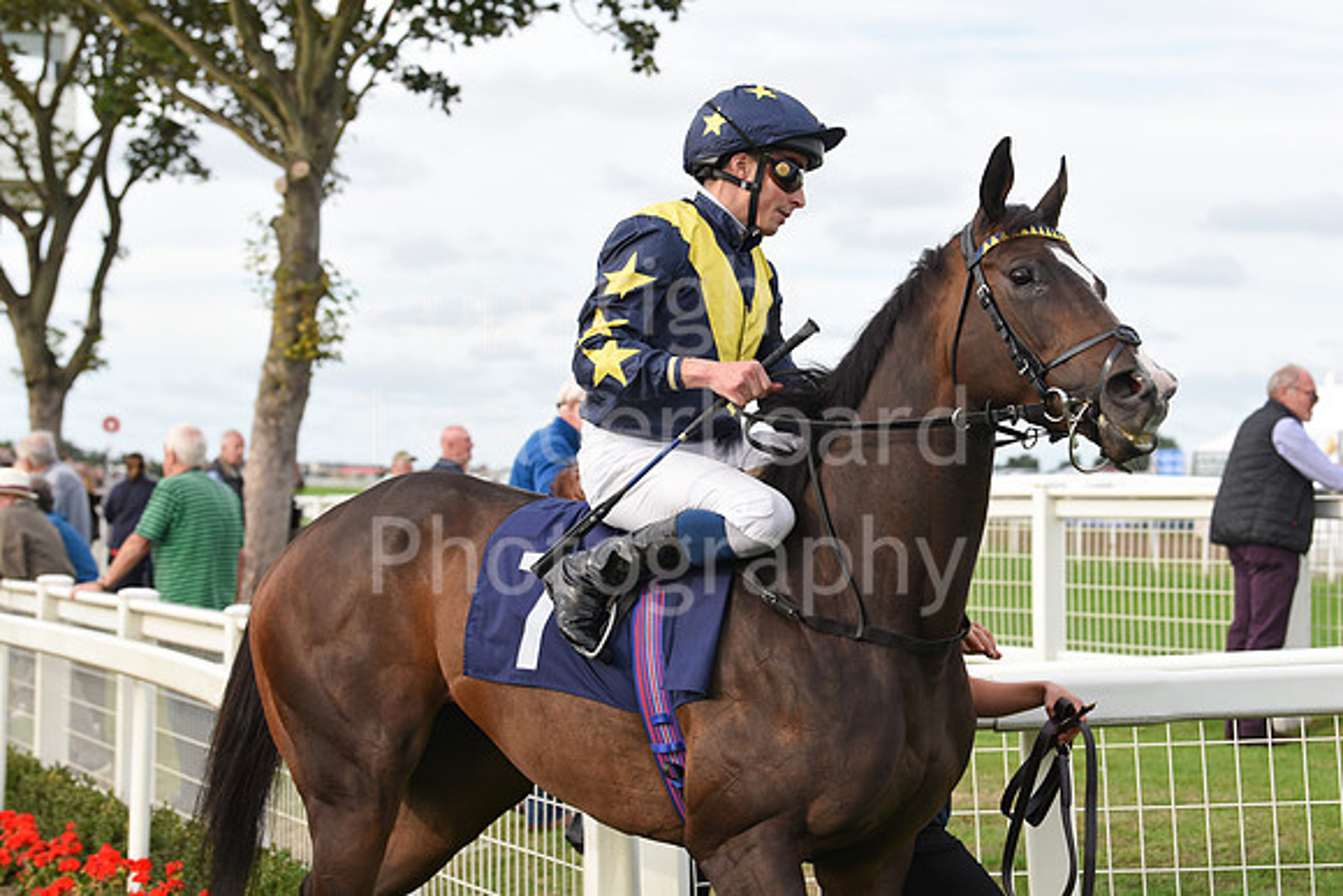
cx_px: 672
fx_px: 3209
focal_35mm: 86
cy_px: 448
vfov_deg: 15.9
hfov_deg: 23.6
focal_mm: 86
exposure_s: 1/800
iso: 500
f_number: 5.6
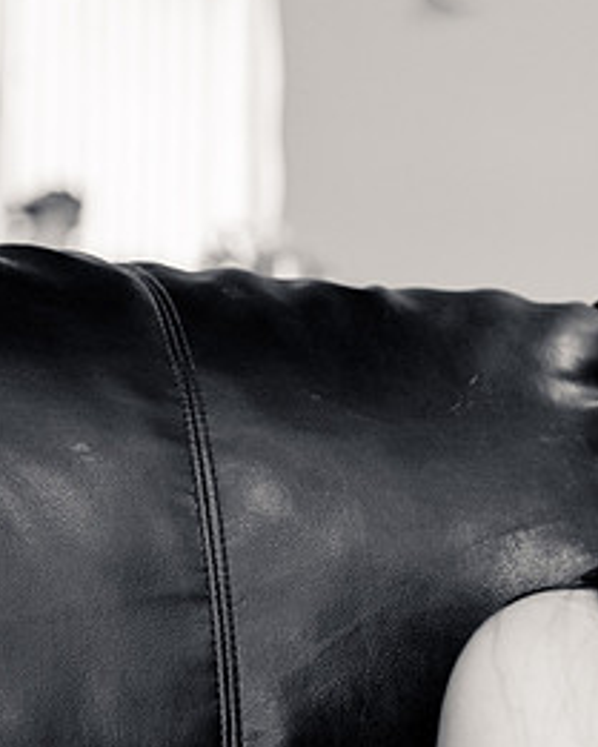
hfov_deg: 8.5
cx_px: 727
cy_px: 394
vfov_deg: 10.7
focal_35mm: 181
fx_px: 4002
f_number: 2.8
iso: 200
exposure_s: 1/60
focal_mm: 58
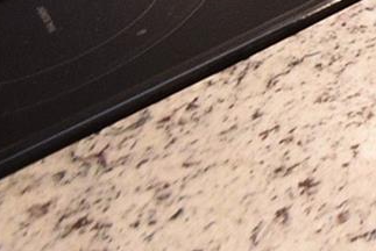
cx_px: 1048
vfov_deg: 10.8
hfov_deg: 12.5
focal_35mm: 95
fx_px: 993
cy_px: -460
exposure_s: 1/60
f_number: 3.5
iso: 1250
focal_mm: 10
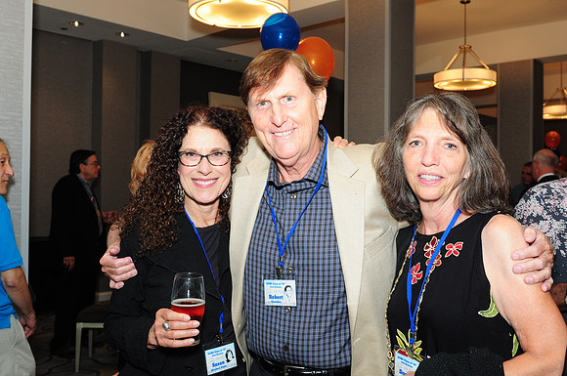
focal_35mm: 36
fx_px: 566
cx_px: 284
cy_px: 188
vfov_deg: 36.8
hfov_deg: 53.2
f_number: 5
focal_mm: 24
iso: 500
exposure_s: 1/60
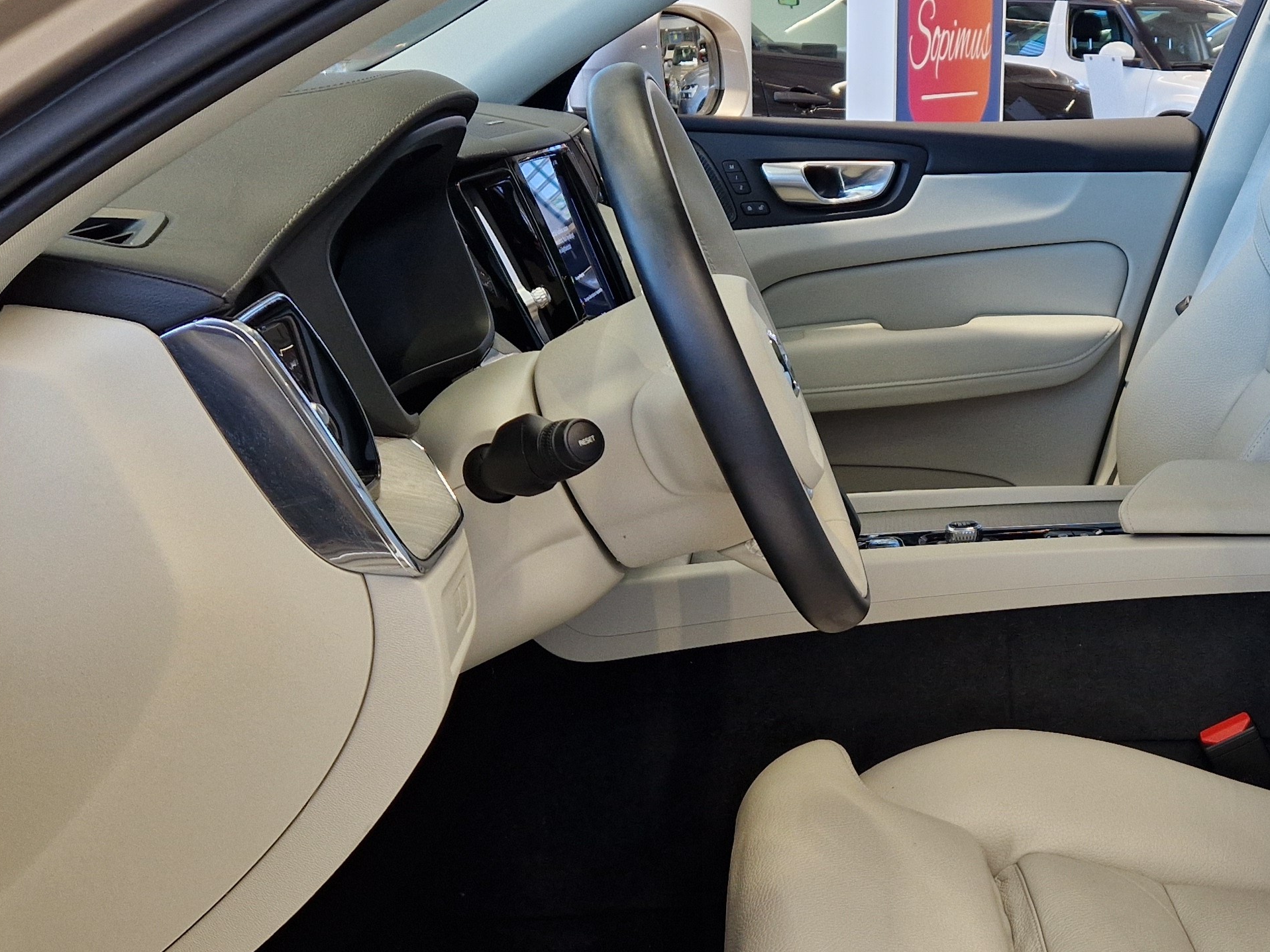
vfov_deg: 30.2
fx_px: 1761
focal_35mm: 48
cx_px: 957
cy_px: 537
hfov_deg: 38.6
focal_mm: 5.4
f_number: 1.8
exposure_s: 1/180
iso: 100
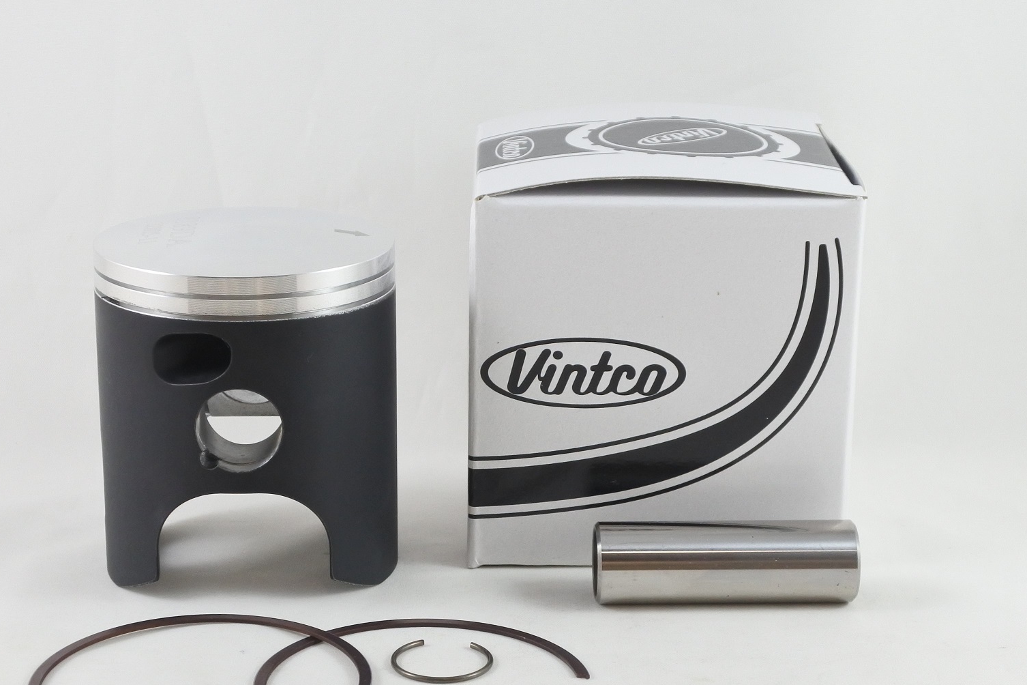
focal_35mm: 53
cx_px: 437
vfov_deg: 25.5
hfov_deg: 37.4
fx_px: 1512
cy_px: 410
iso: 500
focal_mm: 16.1
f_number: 4.5
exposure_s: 1/125
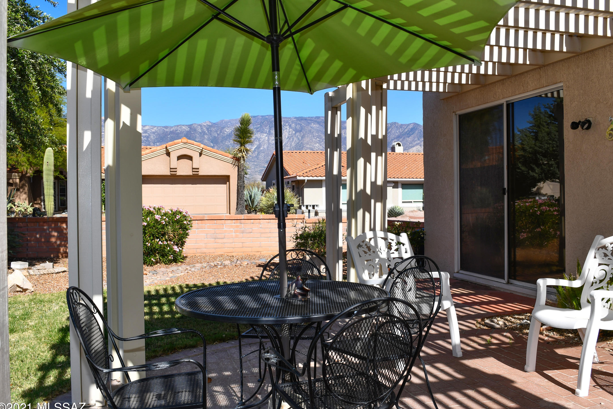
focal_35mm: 36
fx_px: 613
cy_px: 204
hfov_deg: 53.1
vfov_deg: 36.9
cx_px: 330
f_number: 9
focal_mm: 22
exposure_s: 1/250
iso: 100
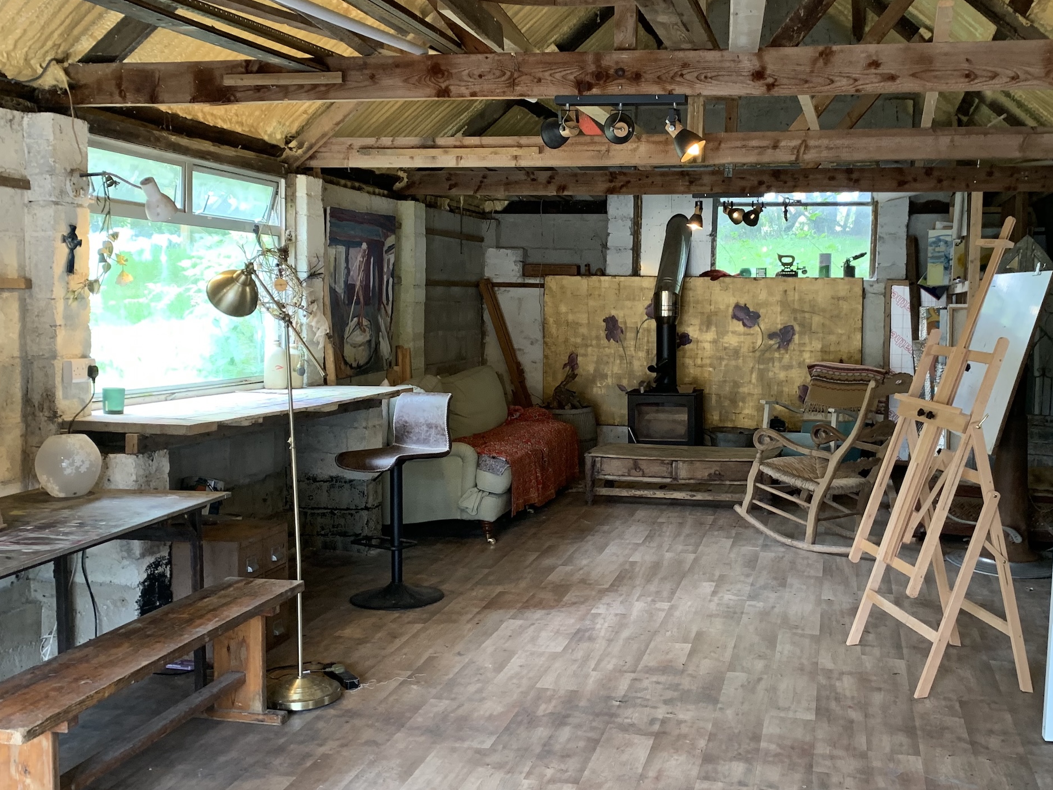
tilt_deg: -2.8
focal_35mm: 39
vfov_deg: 36.8
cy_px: 363
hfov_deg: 47.8
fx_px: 1186
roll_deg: -0.5
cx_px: 581
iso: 160
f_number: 1.8
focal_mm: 4.25
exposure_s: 1/60
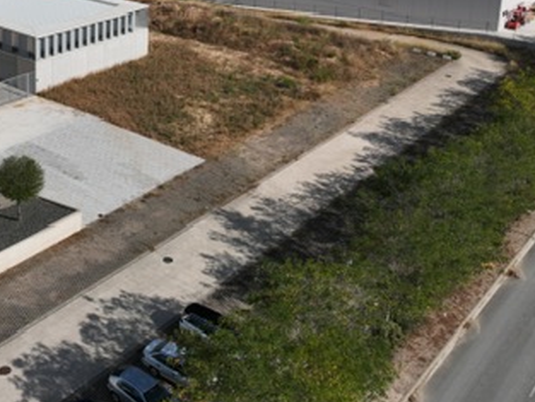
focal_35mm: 49
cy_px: 5
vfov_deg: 28.0
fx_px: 758
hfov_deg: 36.8
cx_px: 70
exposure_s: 1/2000
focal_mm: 12.29
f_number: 2.8
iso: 100
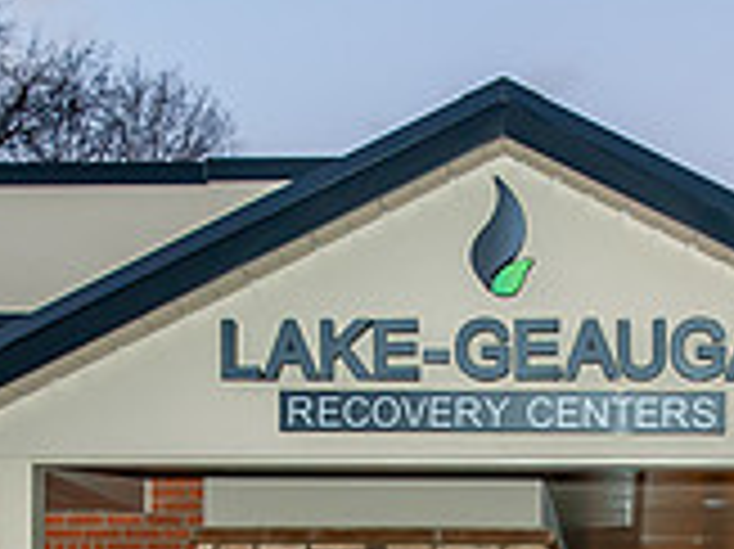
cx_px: 550
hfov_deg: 21.6
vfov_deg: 15.5
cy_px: 729
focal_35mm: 90
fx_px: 1907
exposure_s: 1/160
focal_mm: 24
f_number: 2.8
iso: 800
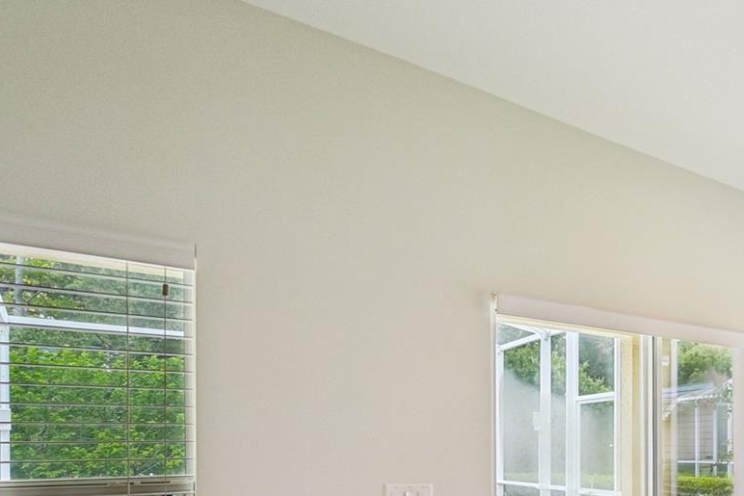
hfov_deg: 52.9
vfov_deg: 41.2
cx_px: 713
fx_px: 599
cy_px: 452
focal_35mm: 29
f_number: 8
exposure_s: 1/125
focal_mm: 14
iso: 400
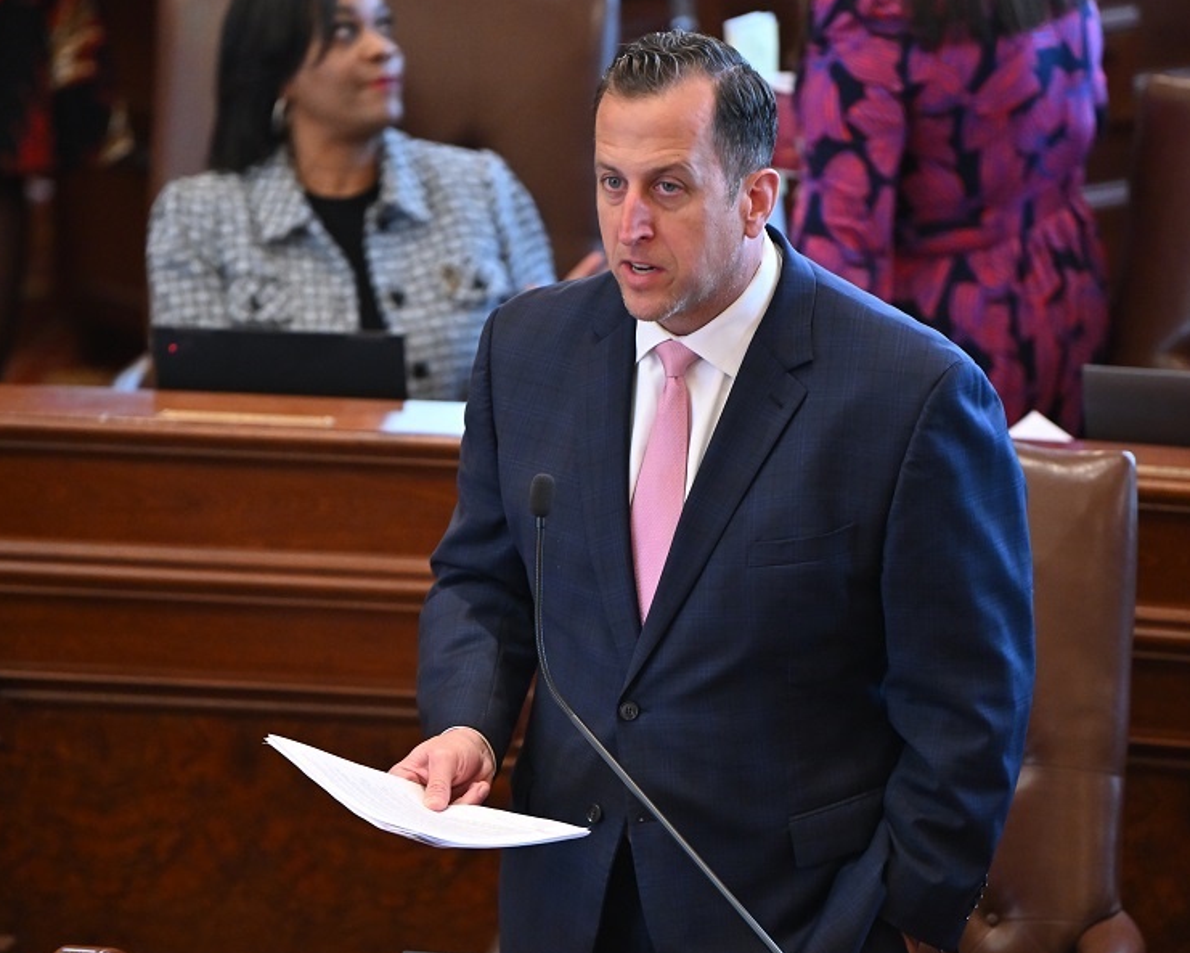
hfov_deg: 6.4
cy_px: 540
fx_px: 10708
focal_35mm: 304
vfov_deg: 5.1
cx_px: 634
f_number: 2.8
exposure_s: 1/200
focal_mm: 200
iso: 3200
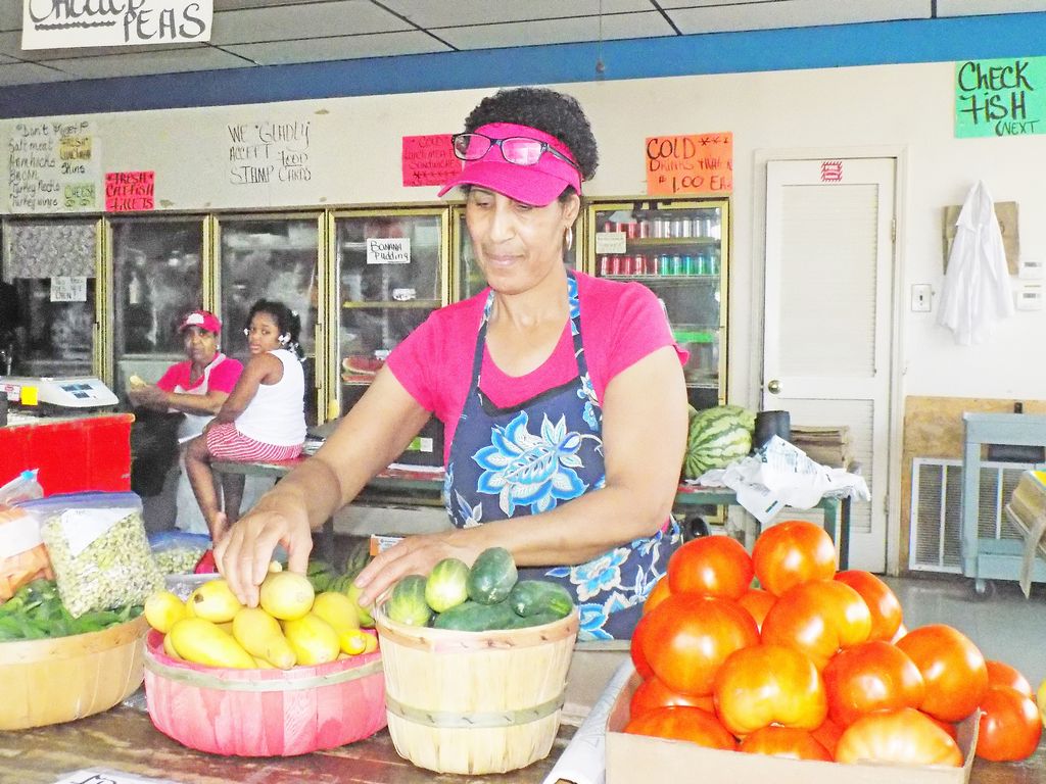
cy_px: 392
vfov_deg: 38.7
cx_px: 523
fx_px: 1118
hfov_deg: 50.1
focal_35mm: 37
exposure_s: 1/640
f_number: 3.5
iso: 1600
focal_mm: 6.6
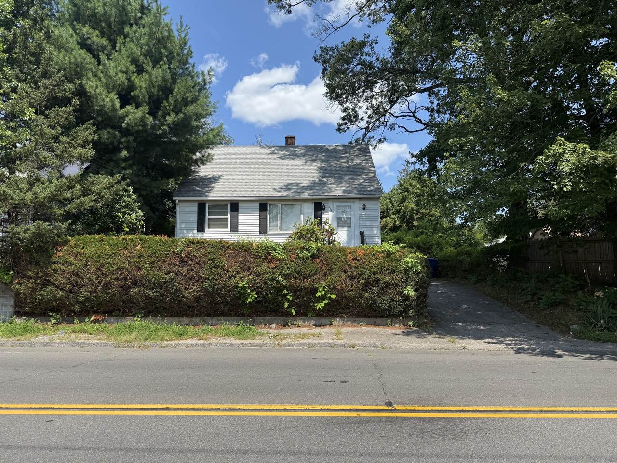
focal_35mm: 24
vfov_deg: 56.8
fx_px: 428
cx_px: 308
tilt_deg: +6.1
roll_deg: +0.4
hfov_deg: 71.6
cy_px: 232
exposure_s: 1/3145
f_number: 1.78
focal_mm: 6.76
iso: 80
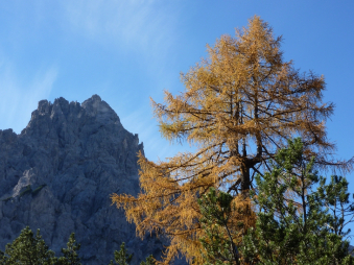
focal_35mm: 69
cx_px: 172
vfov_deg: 21.3
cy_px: 128
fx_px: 705
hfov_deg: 28.2
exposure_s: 1/320
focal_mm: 11.7
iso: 100
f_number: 4.6
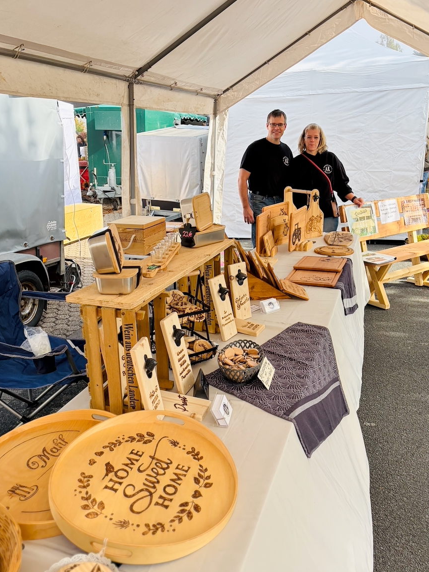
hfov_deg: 48.2
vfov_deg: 61.7
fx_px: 479
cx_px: 214
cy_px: 283
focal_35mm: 29
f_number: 1.6
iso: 64
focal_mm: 5.96
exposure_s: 1/1550
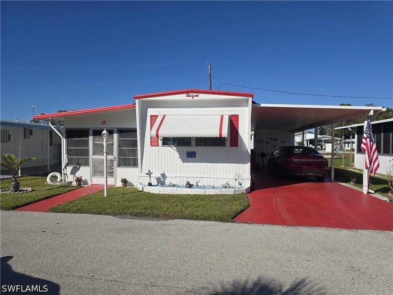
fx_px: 261
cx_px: 196
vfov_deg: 58.9
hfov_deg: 73.9
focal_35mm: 23
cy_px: 148
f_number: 1.7
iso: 12
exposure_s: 1/1529
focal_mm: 6.3
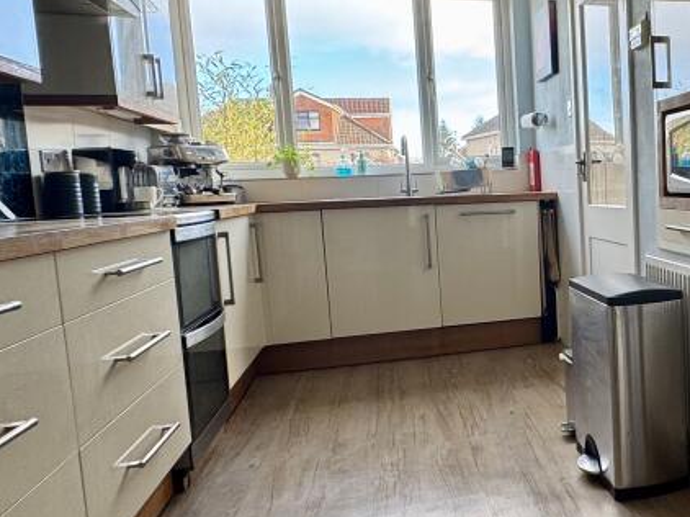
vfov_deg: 41.7
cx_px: 615
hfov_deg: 48.6
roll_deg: +2.1
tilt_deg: -5.1
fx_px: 677
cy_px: 249
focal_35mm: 34
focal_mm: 2.22
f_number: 2.2
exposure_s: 1/99
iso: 80
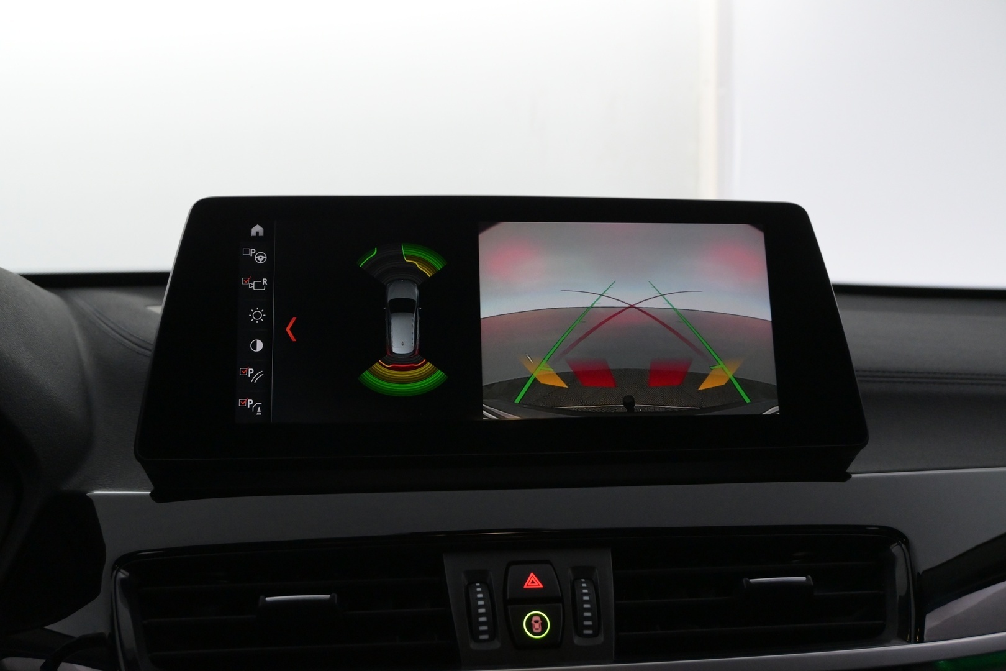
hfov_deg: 57.2
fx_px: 922
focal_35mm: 33
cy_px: 336
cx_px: 503
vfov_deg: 40.0
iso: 2500
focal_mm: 22
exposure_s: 1/100
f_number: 5
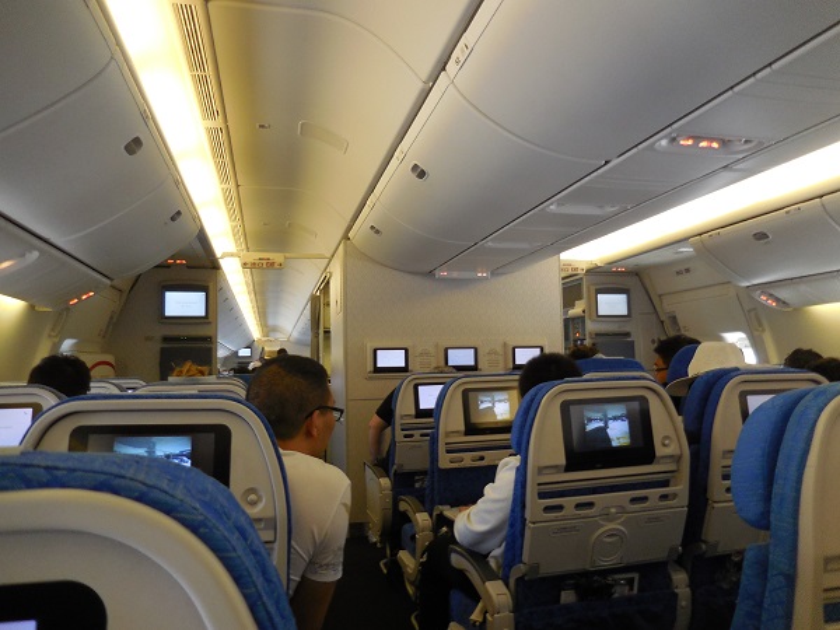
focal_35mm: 25
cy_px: 315
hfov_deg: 69.4
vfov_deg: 54.9
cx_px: 420
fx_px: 607
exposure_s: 1/30
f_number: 3.3
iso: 220
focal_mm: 4.5
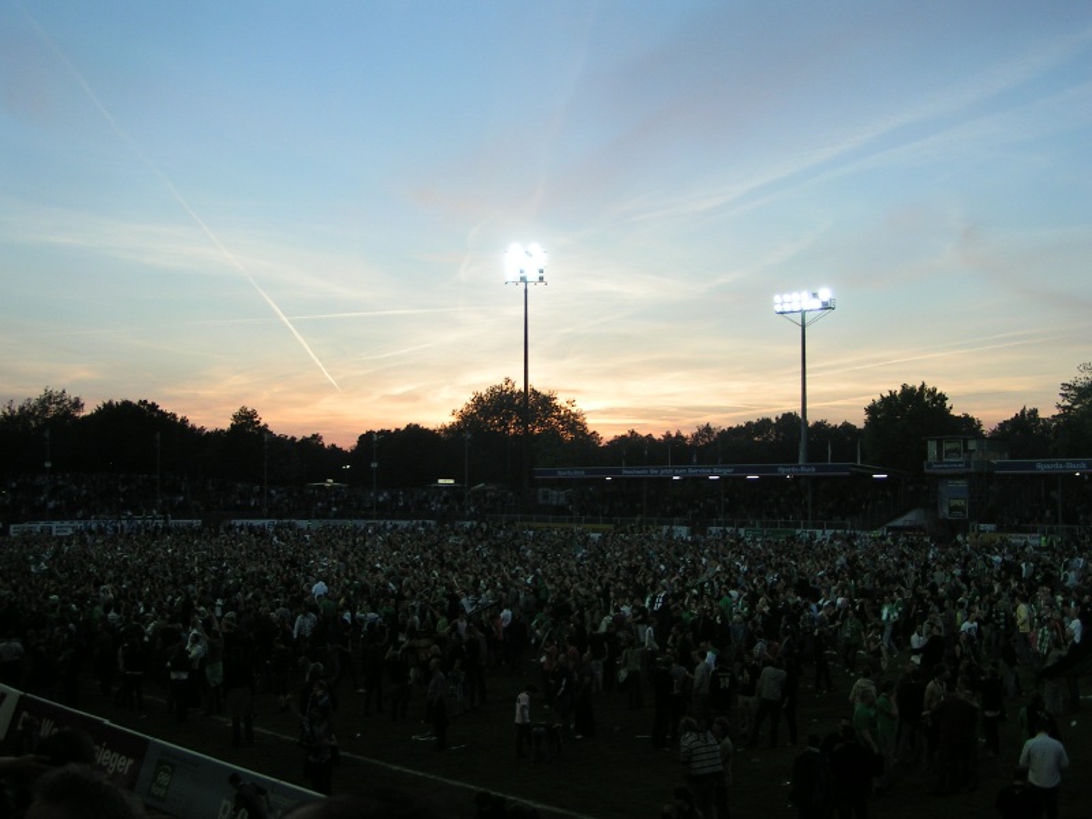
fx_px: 1199
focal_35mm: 38
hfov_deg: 49.0
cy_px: 410
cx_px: 546
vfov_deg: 37.7
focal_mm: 5.8
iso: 50
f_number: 4
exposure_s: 1/80
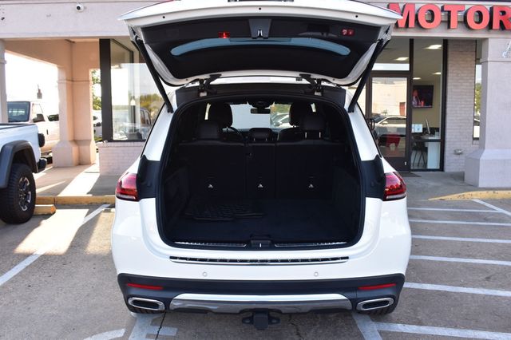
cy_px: 170
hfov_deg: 57.2
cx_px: 256
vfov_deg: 39.9
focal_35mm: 33
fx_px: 468
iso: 400
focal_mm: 22
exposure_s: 1/100
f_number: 9
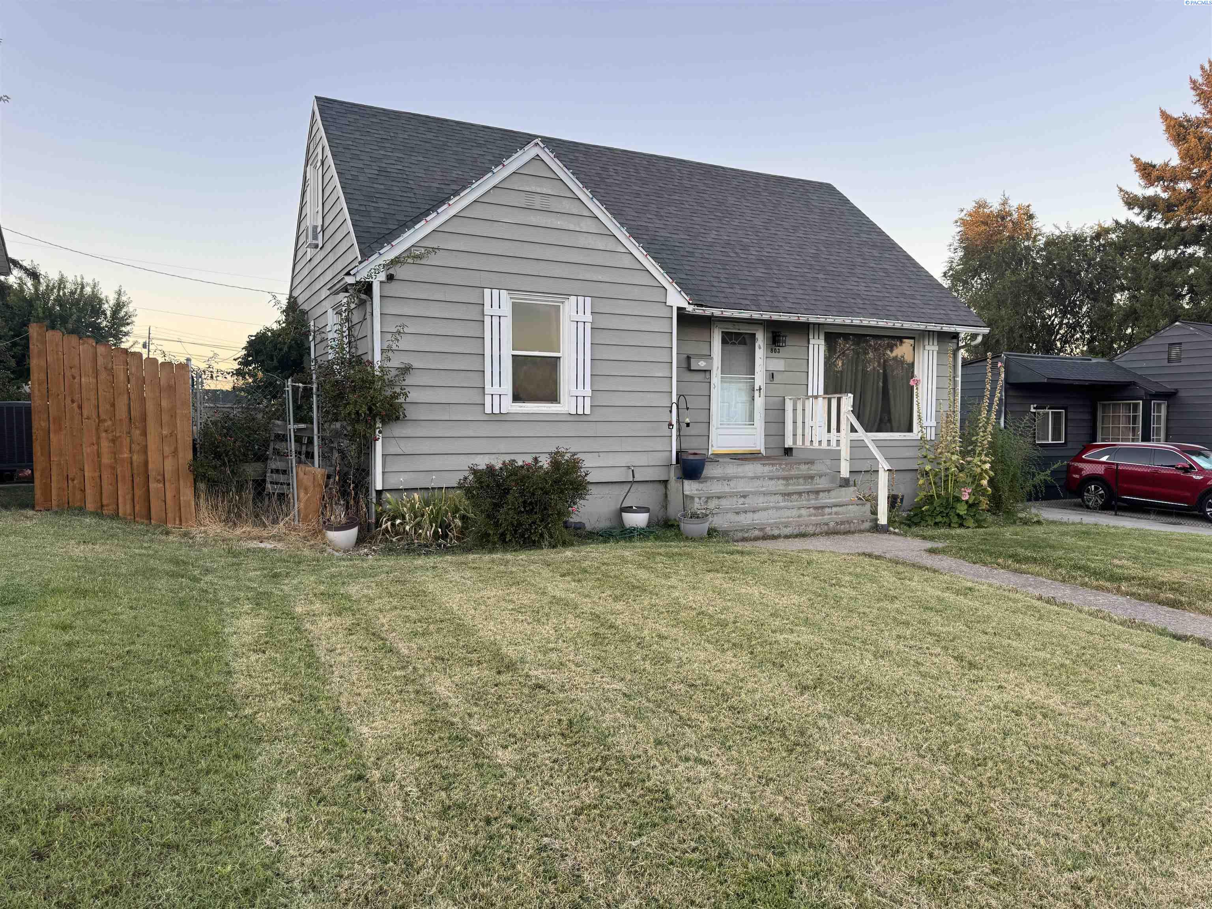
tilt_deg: -2.6
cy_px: 454
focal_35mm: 24
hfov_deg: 71.6
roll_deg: -0.1
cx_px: 606
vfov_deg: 56.8
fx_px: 840
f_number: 1.78
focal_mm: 6.76
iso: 50
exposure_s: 1/125
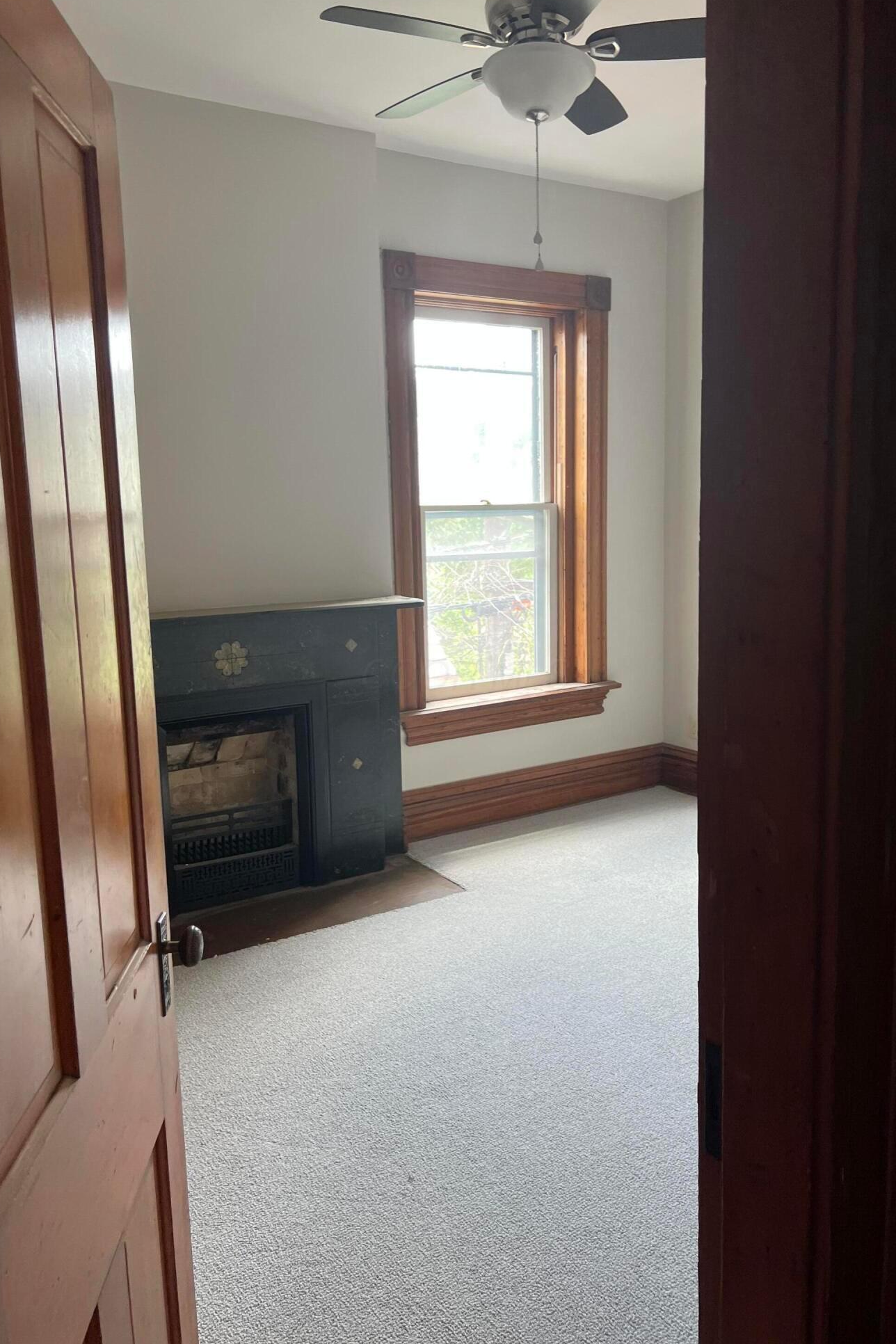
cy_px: 675
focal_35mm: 28
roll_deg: +4.6
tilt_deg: -10.5
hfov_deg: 46.4
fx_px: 1045
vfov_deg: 65.5
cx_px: 466
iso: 100
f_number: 1.5
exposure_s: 1/120
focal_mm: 5.7
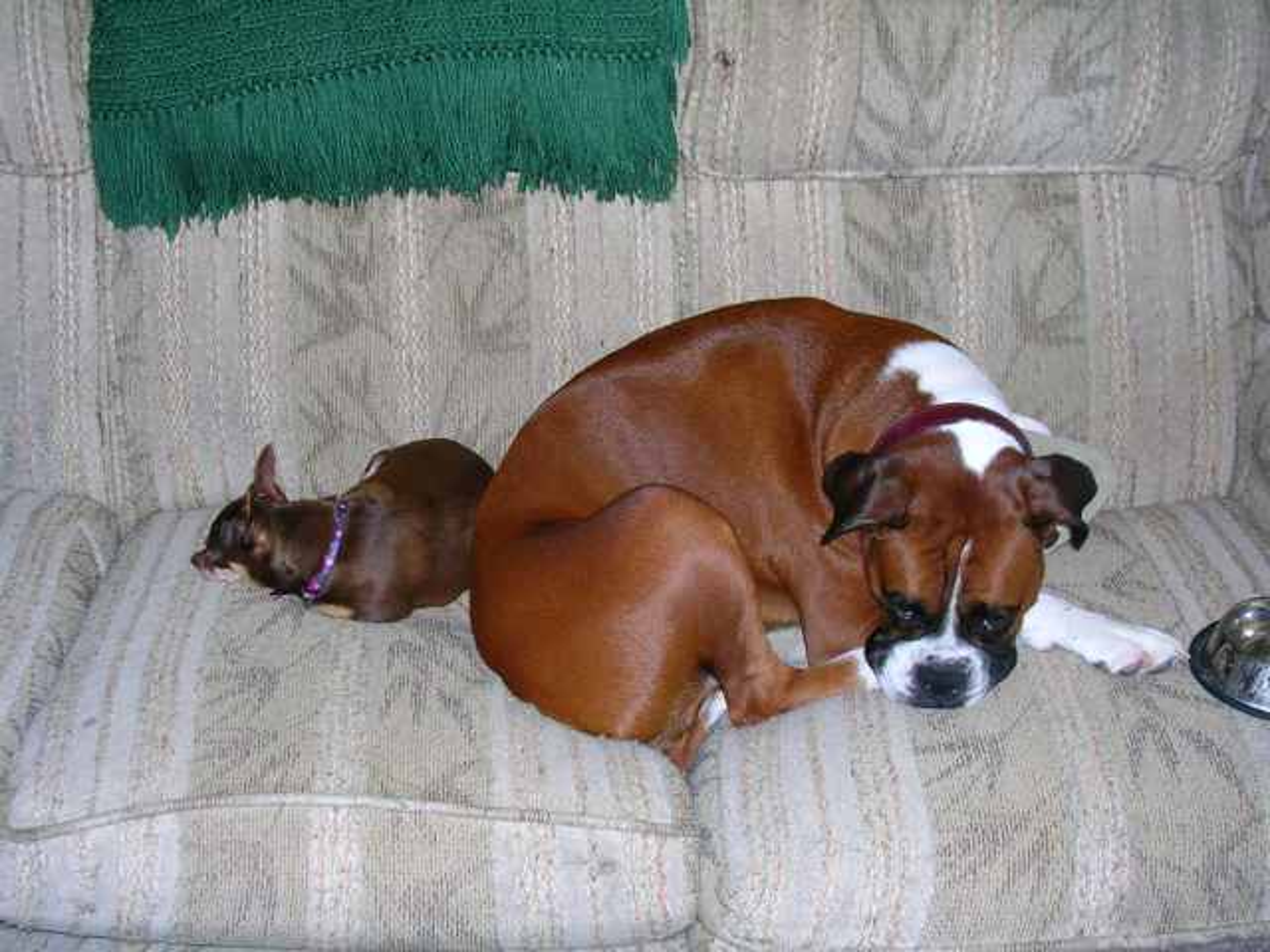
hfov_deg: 43.9
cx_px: 635
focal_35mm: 43
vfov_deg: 33.6
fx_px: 1578
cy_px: 476
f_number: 3
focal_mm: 6.6
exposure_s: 1/60.1
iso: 79
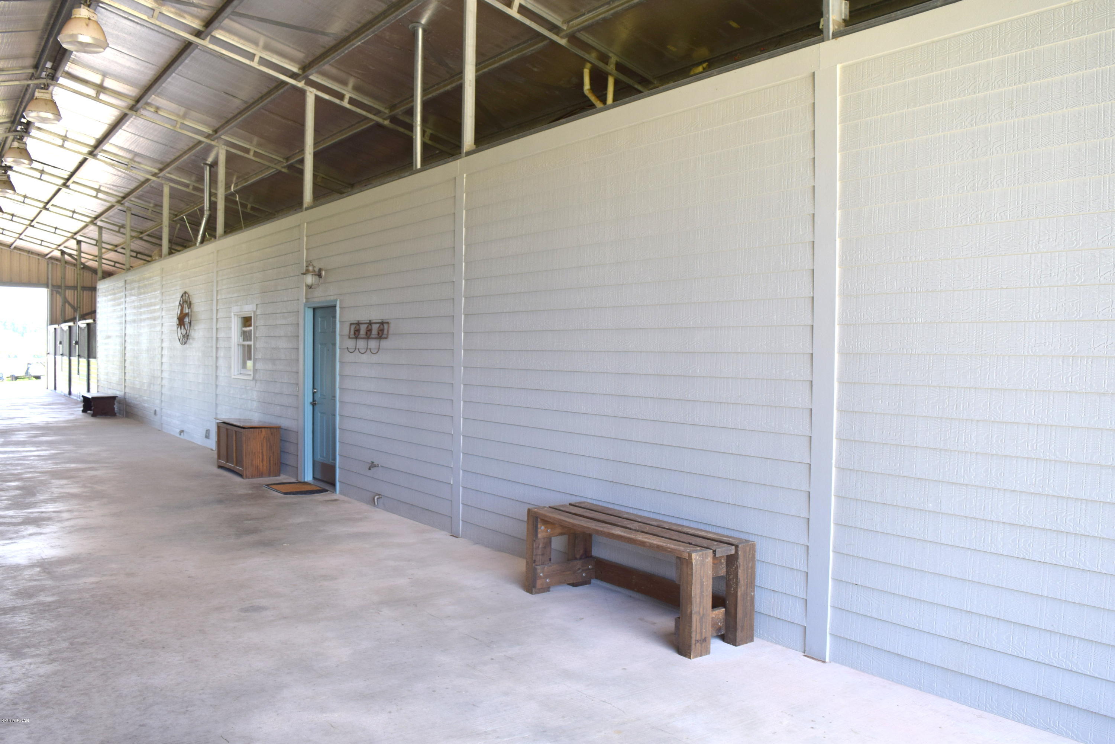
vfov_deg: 47.9
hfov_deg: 67.4
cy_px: 372
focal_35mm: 27
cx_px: 558
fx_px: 836
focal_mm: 18
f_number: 6.3
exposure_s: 1/160
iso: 400
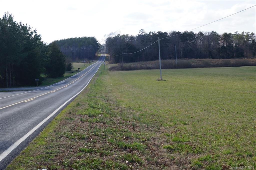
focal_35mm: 45
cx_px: 128
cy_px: 85
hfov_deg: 43.6
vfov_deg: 29.8
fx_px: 320
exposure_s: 1/100
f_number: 13
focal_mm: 30
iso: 100
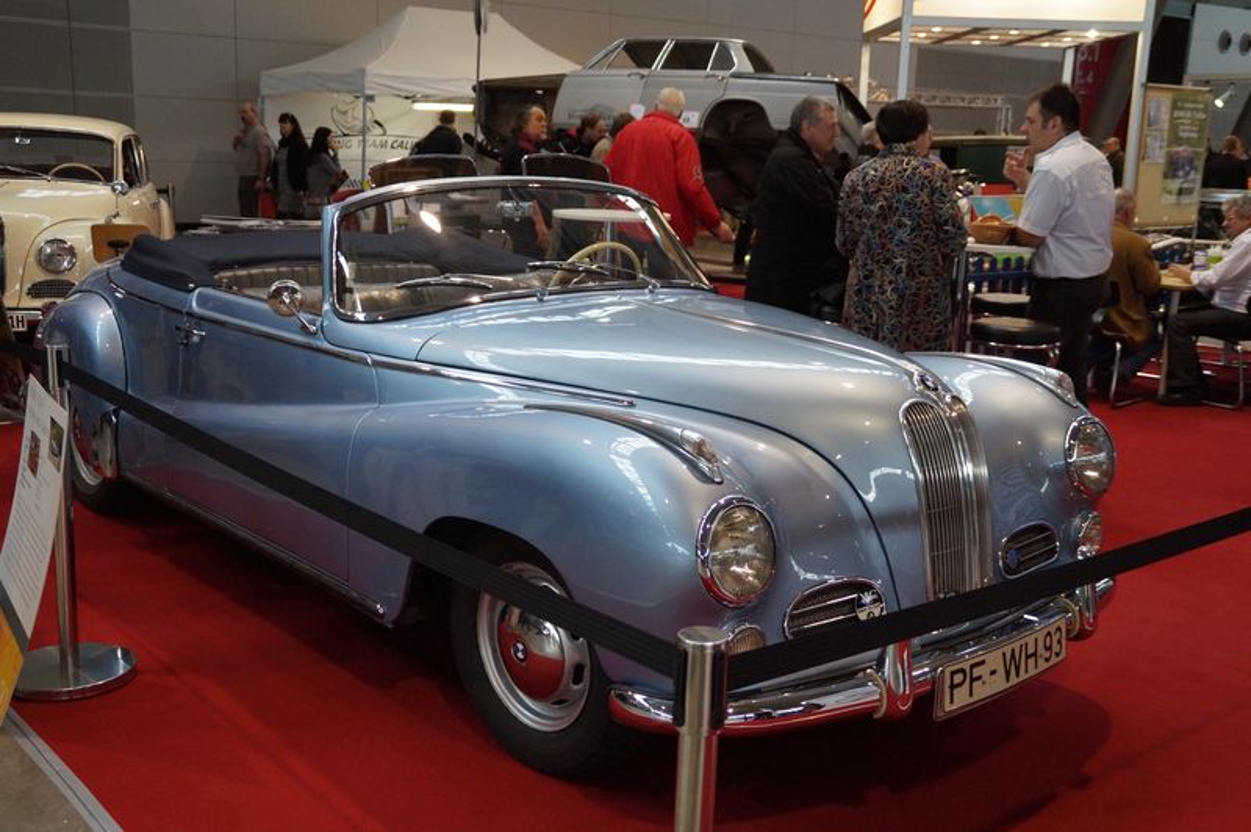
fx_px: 1250
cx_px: 626
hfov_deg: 53.2
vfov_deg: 36.8
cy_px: 416
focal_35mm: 36
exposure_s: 1/160
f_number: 4
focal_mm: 24
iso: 1600
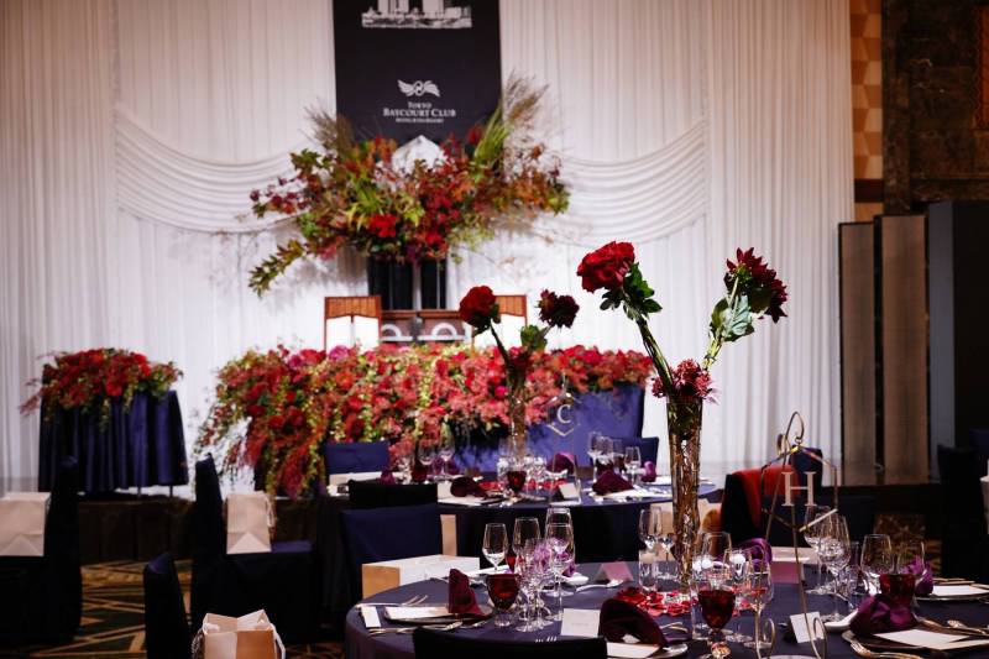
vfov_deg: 23.4
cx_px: 494
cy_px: 330
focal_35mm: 58
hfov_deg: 34.5
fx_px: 1593
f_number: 4
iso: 1250
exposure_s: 1/60
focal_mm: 58
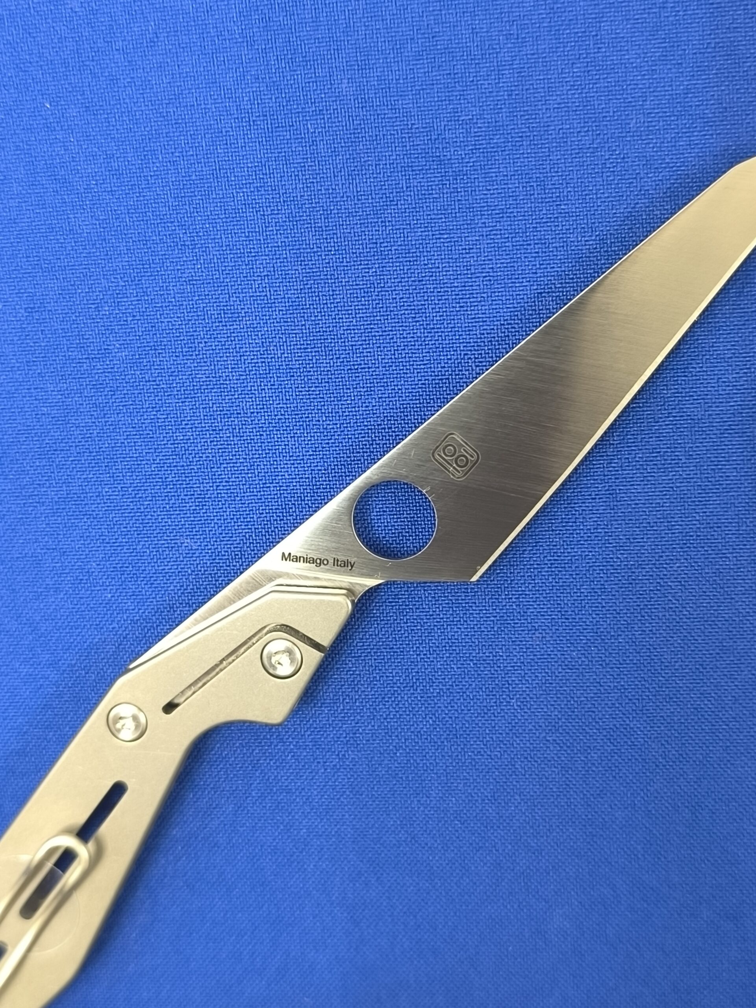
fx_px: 1339
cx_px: 378
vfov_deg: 41.2
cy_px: 504
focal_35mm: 46
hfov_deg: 31.5
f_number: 1.65
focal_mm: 6.14
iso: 1250
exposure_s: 1/50
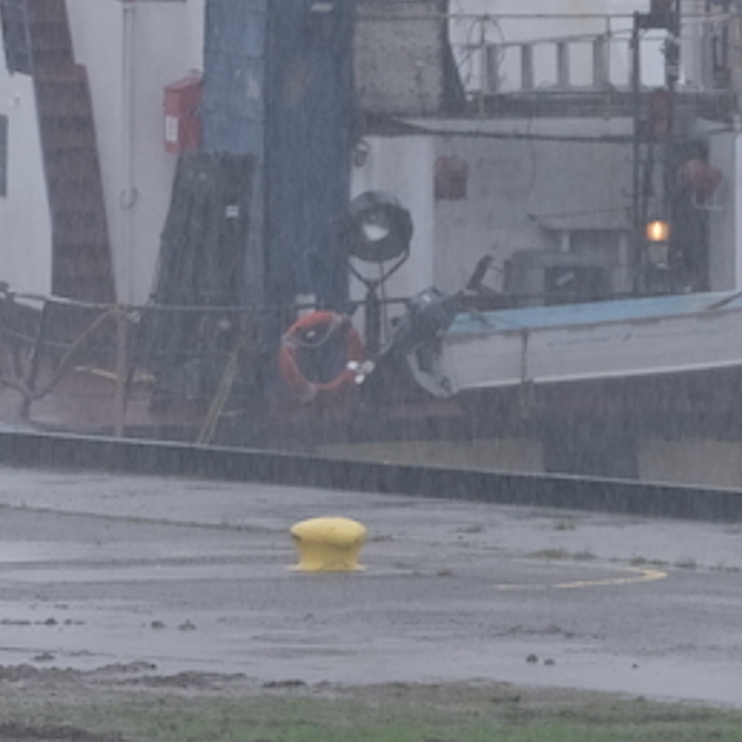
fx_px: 20492
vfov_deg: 2.1
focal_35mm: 845
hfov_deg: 2.1
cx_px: 321
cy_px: 95
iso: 320
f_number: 7.1
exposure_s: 1/160
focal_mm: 110
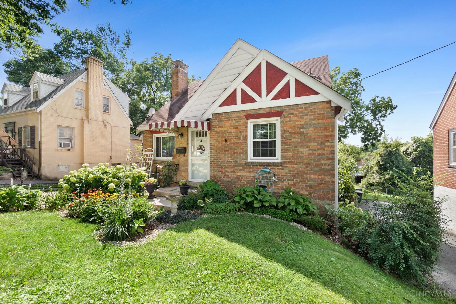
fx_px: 190
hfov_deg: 100.4
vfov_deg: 77.3
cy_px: 152
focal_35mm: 15
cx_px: 228
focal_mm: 10
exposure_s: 1/80
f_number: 8
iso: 400
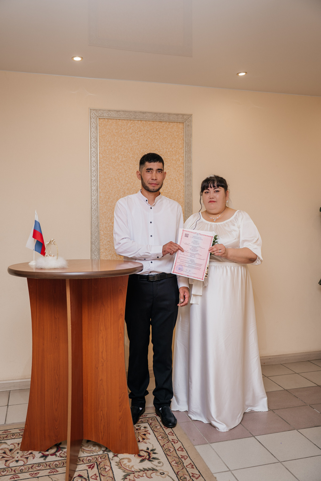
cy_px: 240
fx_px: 415
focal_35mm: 31
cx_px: 160
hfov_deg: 42.3
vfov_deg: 60.3
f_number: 3.2
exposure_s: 1/200
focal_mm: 31
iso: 200
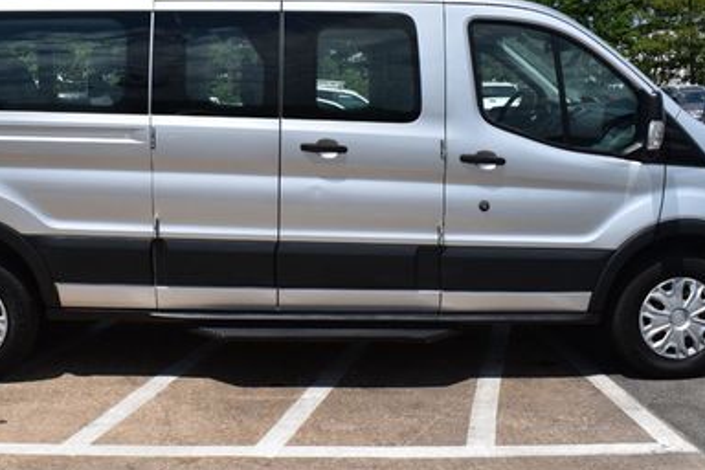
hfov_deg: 43.4
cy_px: 134
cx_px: 286
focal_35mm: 45
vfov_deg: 29.5
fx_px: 881
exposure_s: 1/500
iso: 220
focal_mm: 18
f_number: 11
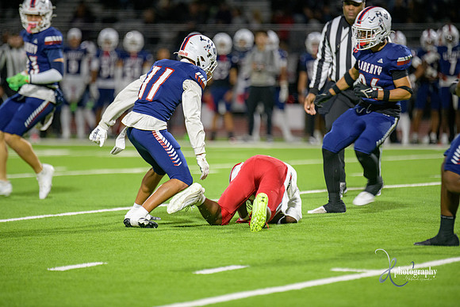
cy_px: 154
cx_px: 230
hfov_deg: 6.9
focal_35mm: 300
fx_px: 3834
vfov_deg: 4.6
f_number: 2.8
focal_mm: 300
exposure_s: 1/250
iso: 2000
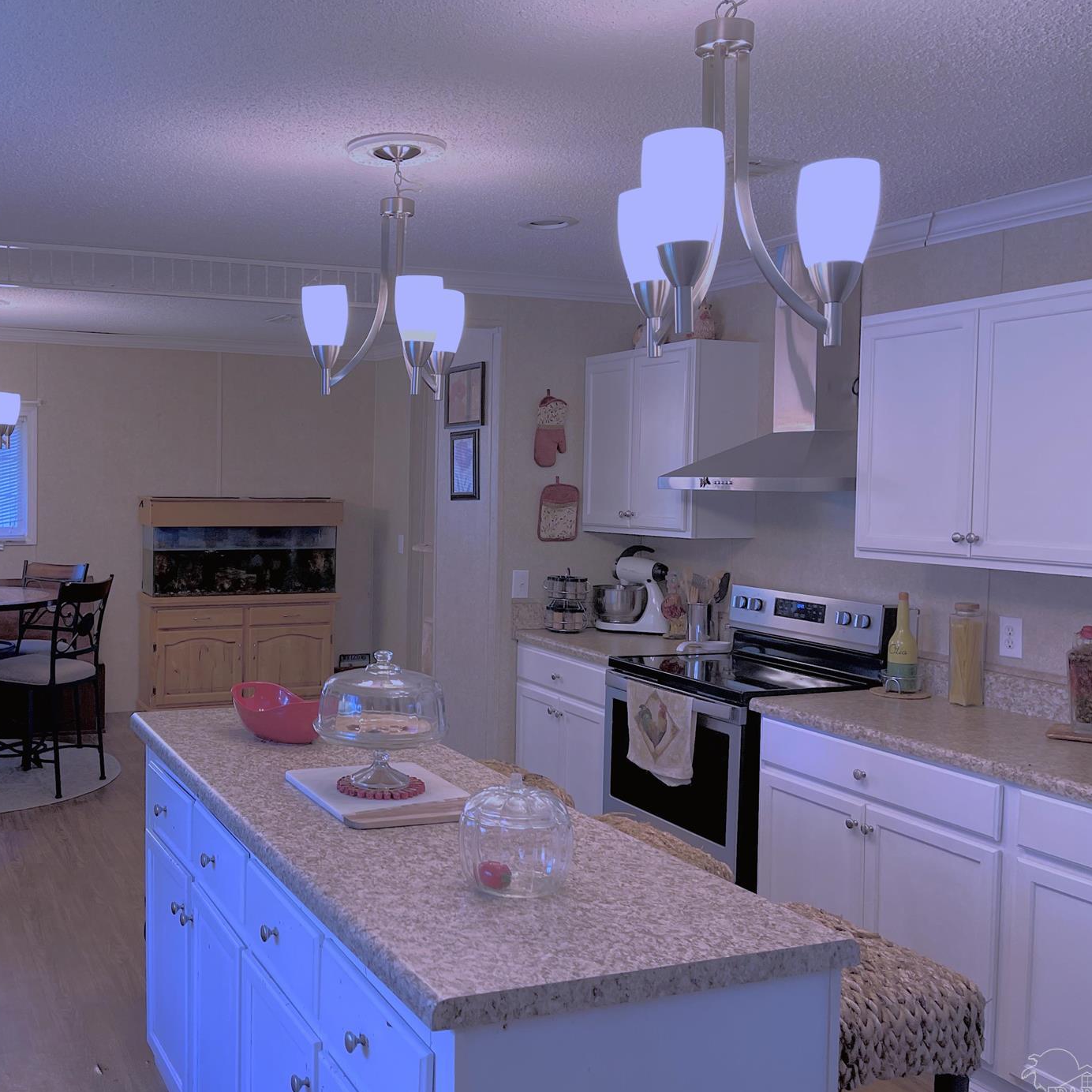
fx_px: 1213
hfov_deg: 47.6
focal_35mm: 34
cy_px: 529
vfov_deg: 48.4
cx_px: 355
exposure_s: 1/121
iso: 125
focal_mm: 5.1
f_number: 1.6
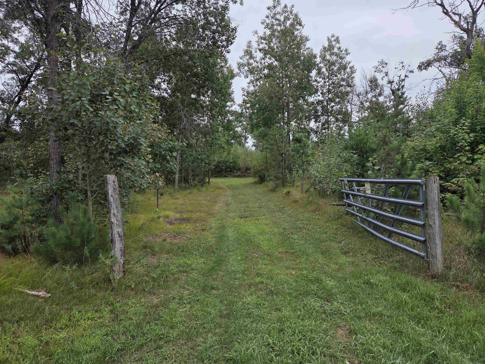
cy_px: 182
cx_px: 242
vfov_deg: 58.9
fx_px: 322
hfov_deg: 73.9
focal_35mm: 23
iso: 80
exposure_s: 1/565
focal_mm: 5.4
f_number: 1.8
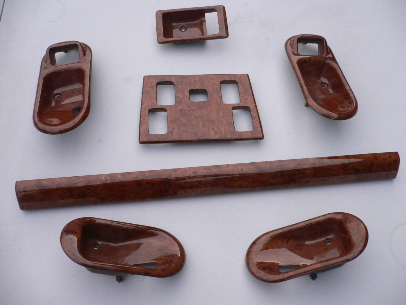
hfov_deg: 52.6
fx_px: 411
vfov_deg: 40.7
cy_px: 152
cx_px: 203
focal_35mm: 35
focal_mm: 5.8
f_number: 2.8
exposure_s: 1/125
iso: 80
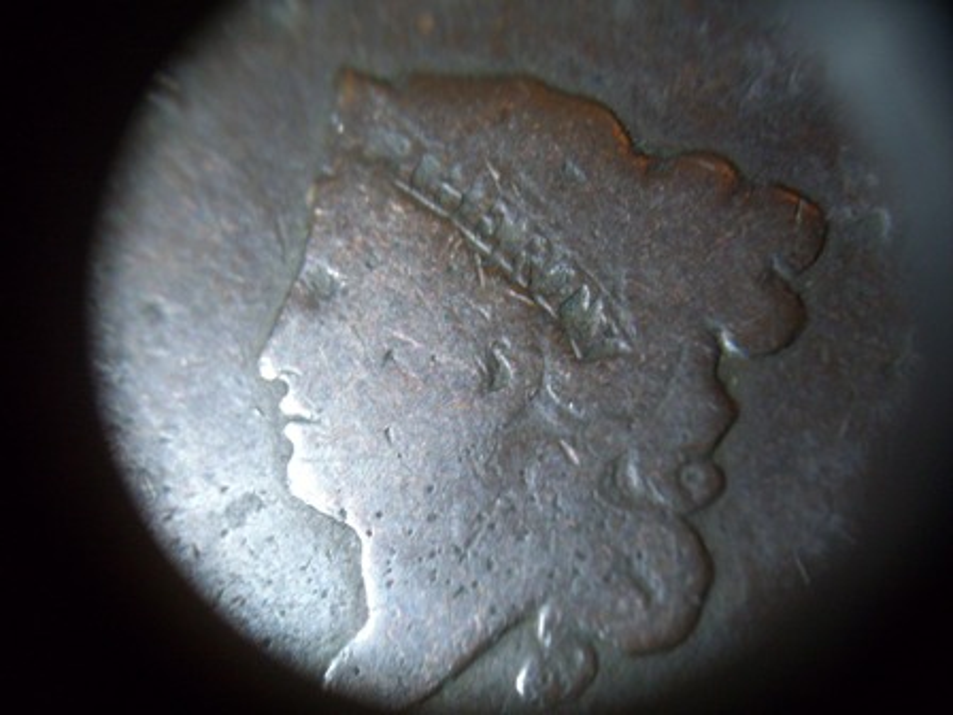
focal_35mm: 34
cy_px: 358
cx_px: 476
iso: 160
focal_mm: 5.7
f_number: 2.9
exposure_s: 1/30
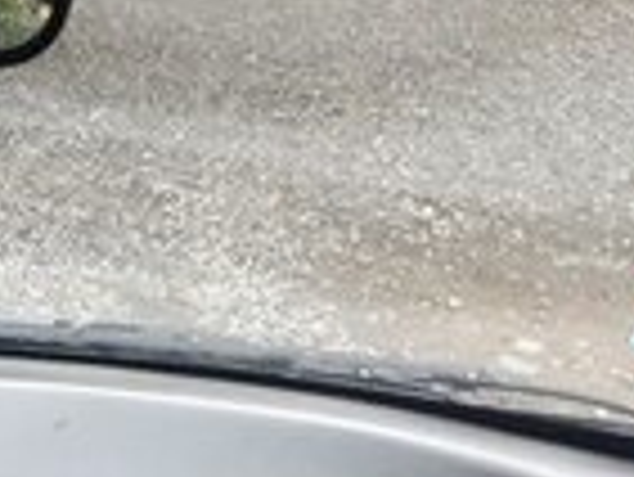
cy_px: 803
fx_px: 2310
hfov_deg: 13.2
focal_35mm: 126
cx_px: -692
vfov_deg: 11.1
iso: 40
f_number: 1.9
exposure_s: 1/50
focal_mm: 3.6
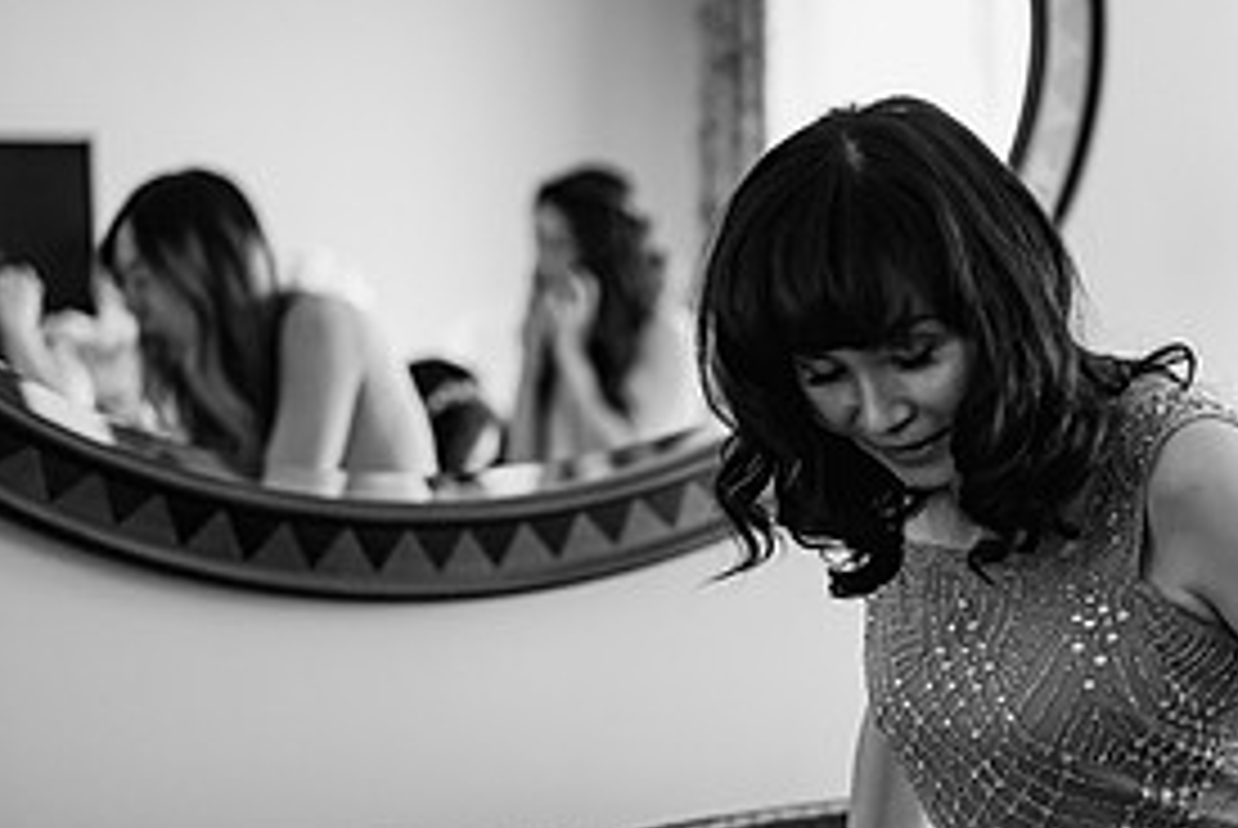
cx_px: 900
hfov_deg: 18.8
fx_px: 3718
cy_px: 605
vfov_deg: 12.7
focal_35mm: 108
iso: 400
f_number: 1.8
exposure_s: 1/200
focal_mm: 50
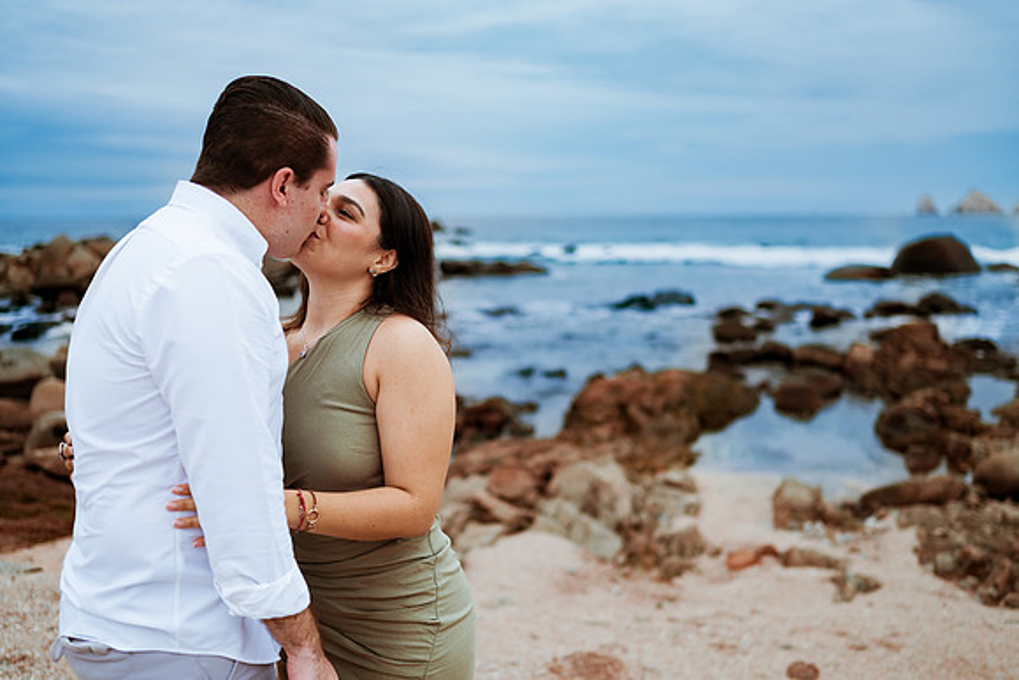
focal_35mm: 35
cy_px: 340
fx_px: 991
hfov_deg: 54.4
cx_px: 510
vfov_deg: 37.9
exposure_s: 1/800
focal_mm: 35
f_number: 1.8
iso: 80
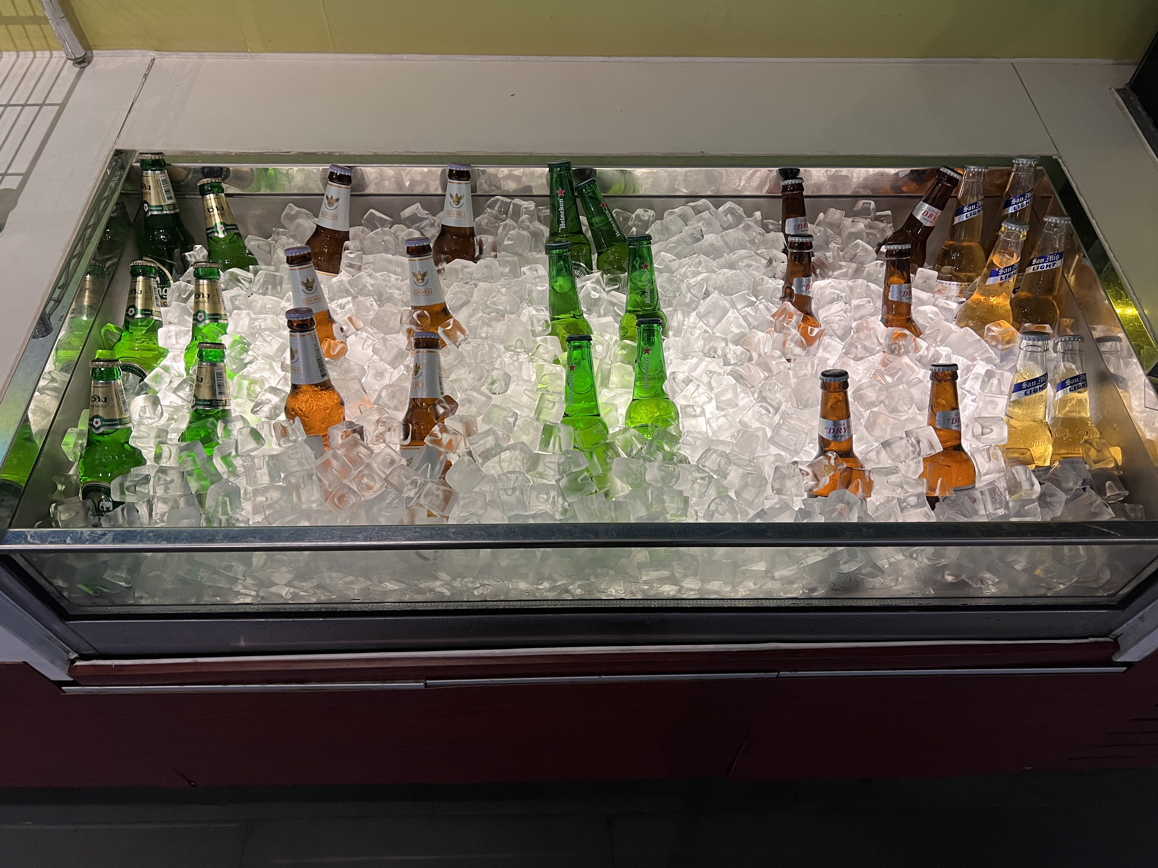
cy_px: 434
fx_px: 870
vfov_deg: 53.1
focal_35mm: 26
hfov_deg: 67.3
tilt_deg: -55.3
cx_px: 579
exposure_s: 1/50
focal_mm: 5.7
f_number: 1.5
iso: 200
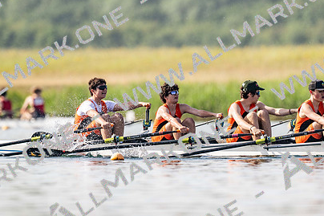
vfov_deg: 1.6
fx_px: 7754
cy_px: 114
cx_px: 213
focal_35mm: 862
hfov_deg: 2.4
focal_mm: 600
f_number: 5
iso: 220
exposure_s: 1/2500
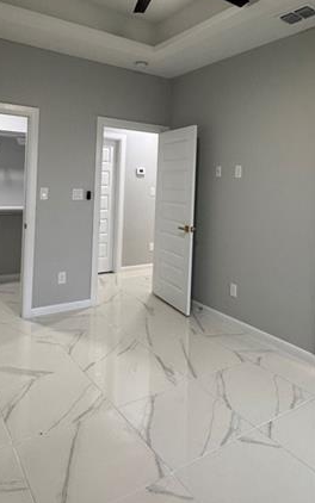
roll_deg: -2.7
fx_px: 371
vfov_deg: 67.1
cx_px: 165
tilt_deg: +0.6
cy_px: 181
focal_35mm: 27
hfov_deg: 46.0
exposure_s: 1/60
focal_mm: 2.22
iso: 200
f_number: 2.2
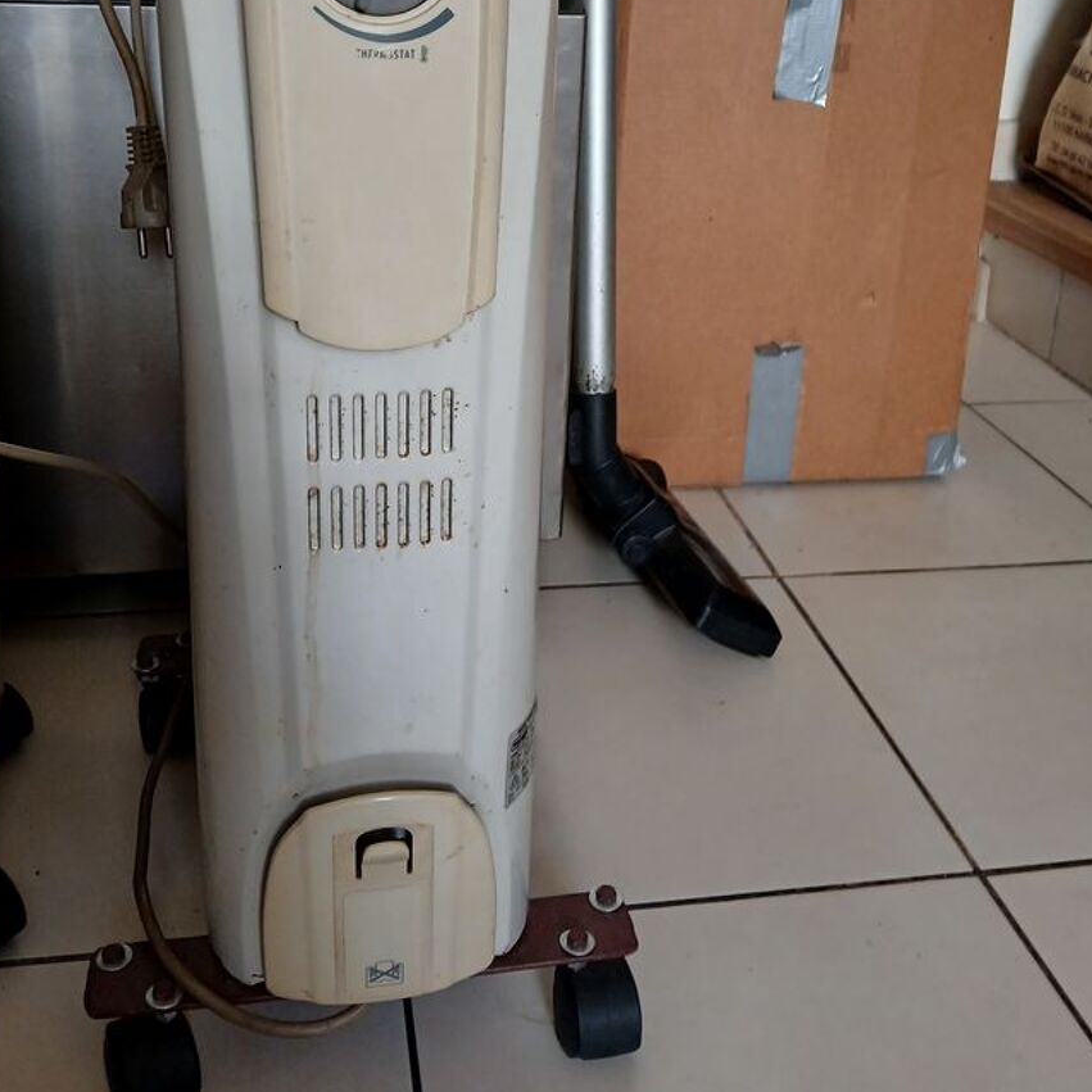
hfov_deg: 46.0
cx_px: 507
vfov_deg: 44.9
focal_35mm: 36
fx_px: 1285
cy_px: 312
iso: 125
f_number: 1.8
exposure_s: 1/50
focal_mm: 3.98
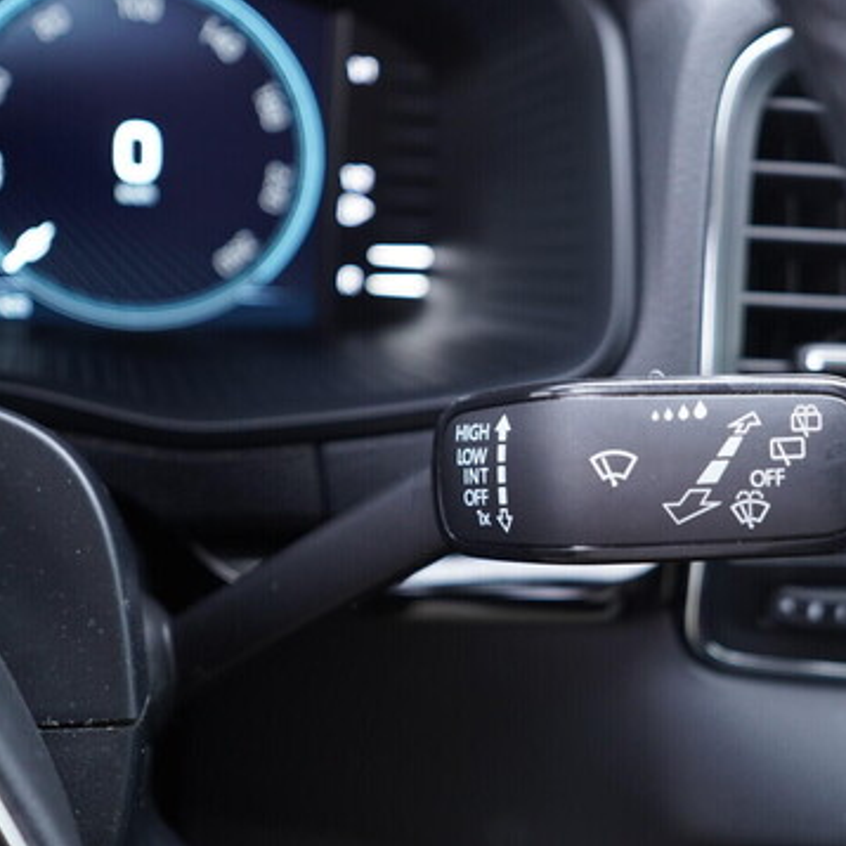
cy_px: 415
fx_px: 1300
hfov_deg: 35.7
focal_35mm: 47
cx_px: 572
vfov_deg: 36.1
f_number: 2.8
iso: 500
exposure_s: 1/40
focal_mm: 24
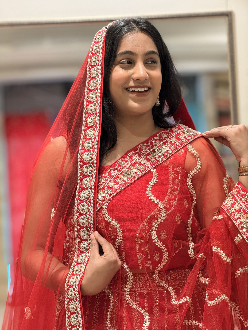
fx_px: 1146
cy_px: 165
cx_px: 124
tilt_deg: +0.8
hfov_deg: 12.3
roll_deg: +2.4
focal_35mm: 120
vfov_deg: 16.4
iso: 250
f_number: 2.8
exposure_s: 1/100
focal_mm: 15.66
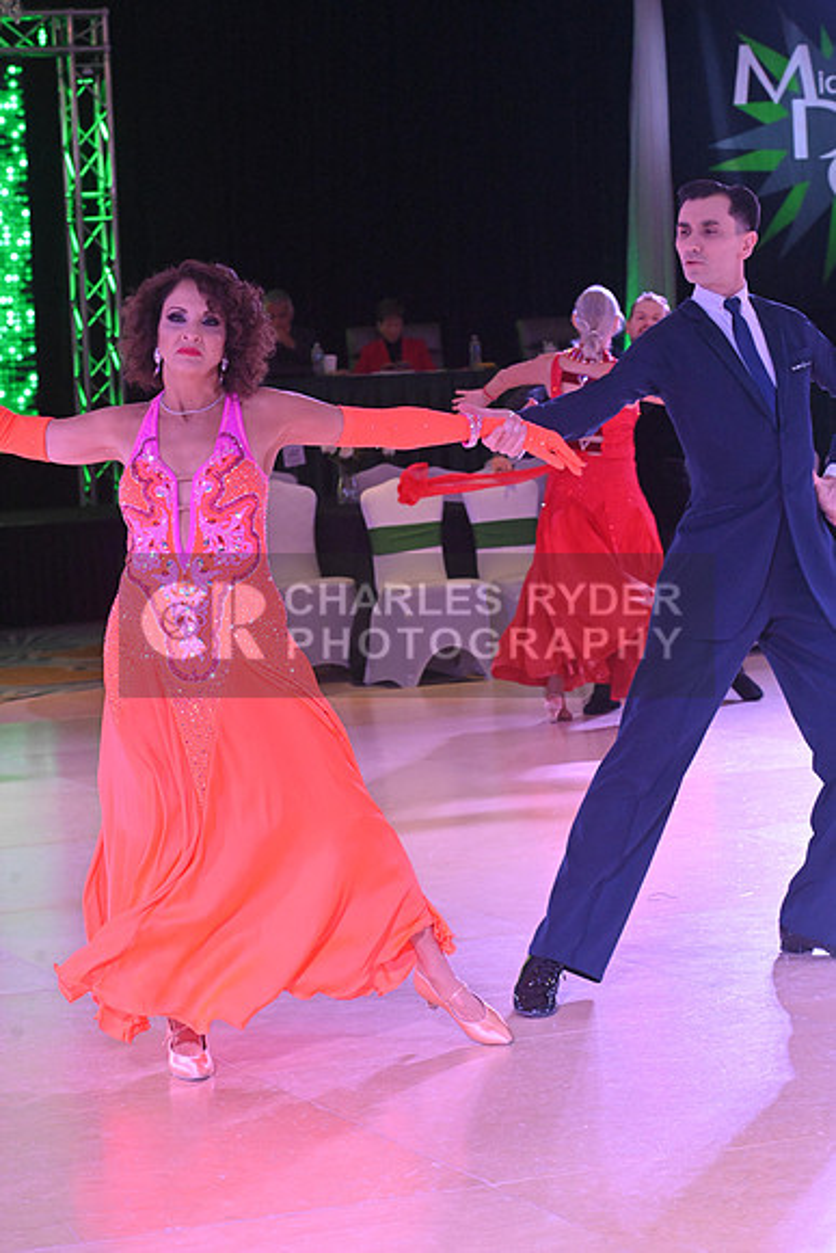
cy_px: 626
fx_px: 3411
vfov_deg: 20.8
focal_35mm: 98
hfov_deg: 14.0
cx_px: 418
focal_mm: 98
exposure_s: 1/320
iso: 5000
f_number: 8
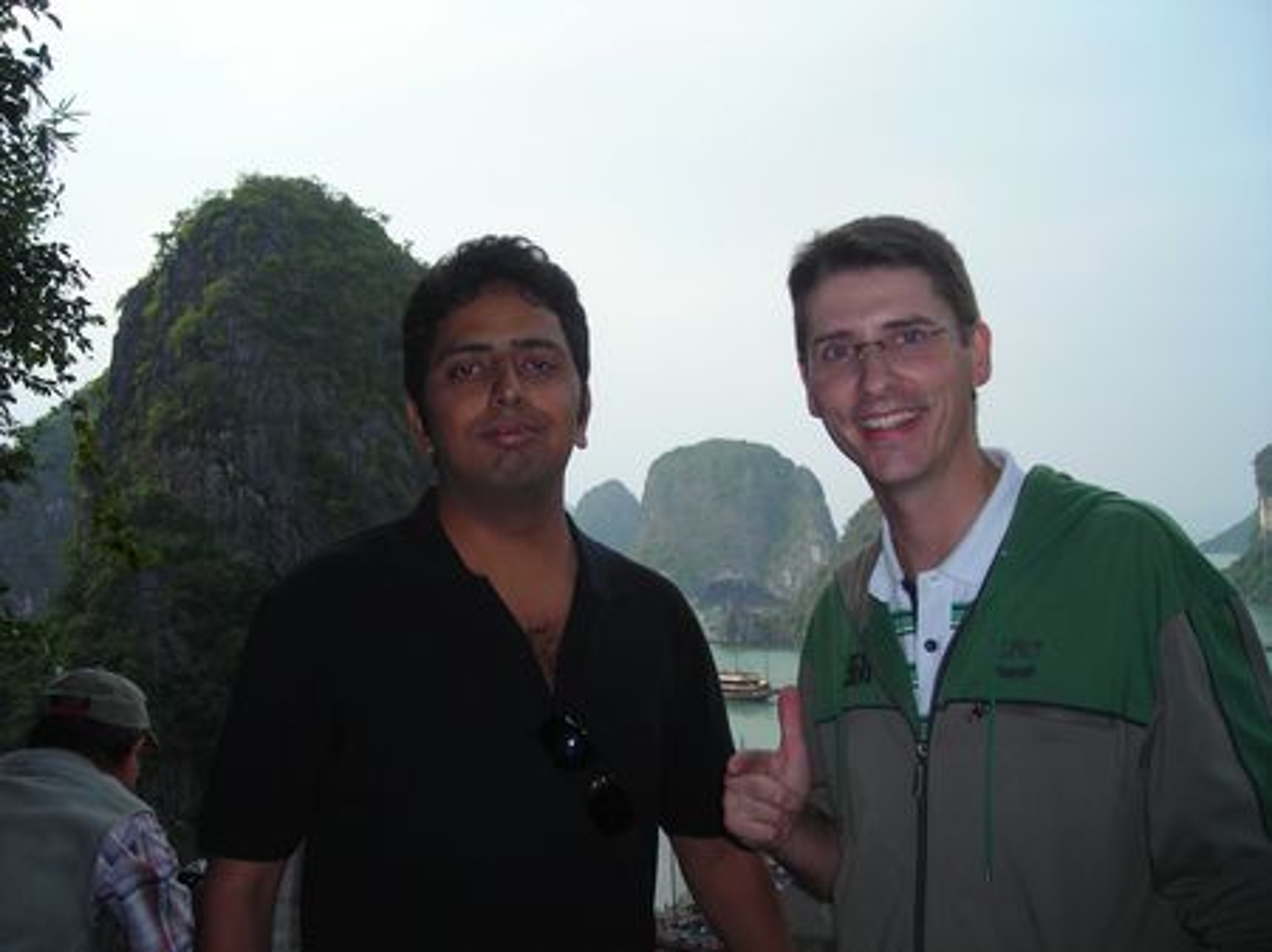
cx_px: 636
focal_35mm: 38
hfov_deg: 49.0
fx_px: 1396
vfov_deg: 37.7
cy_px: 476
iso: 50
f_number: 3.2
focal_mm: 6.3
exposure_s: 1/379
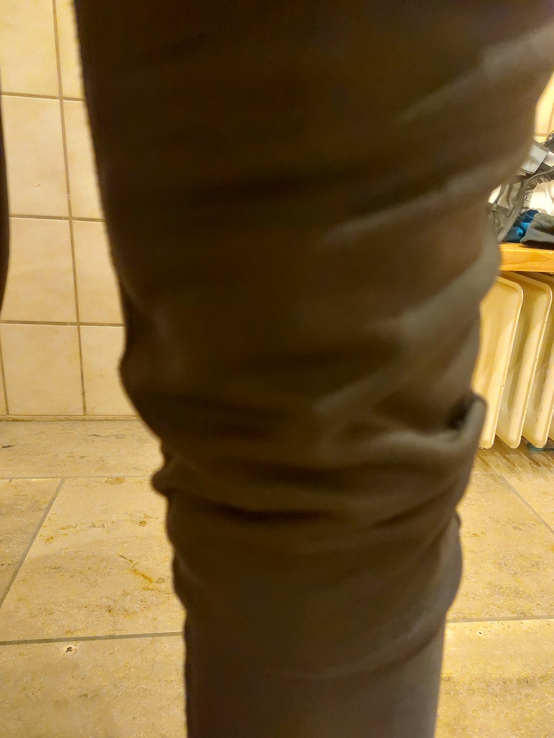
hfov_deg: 54.9
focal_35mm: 25
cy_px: 369
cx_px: 277
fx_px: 533
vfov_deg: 69.4
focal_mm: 5.23
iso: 1600
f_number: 1.8
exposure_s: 1/25
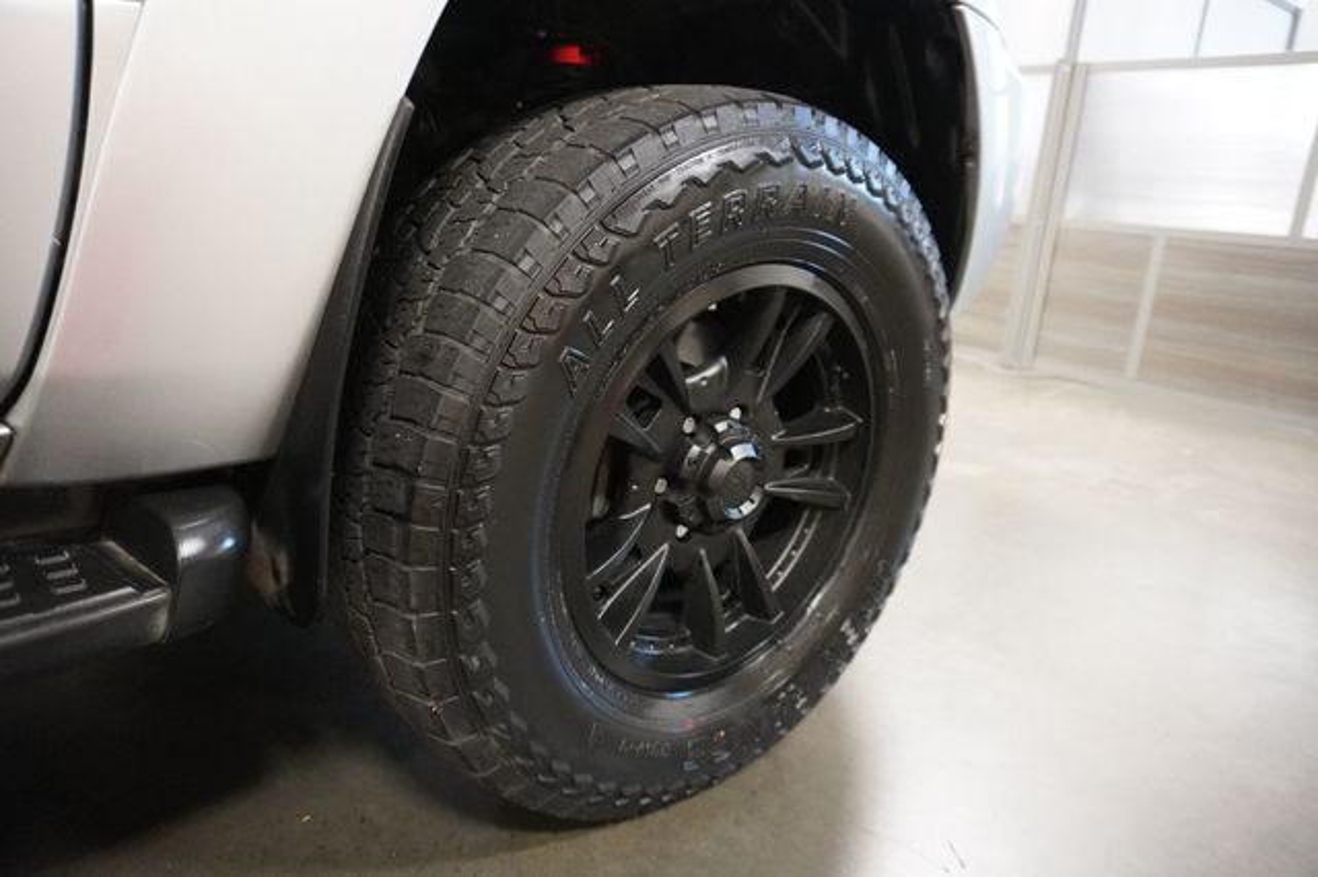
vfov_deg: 53.1
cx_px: 659
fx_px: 878
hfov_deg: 73.8
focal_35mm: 24
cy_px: 438
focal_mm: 16
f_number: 3.5
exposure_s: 1/80
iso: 6400
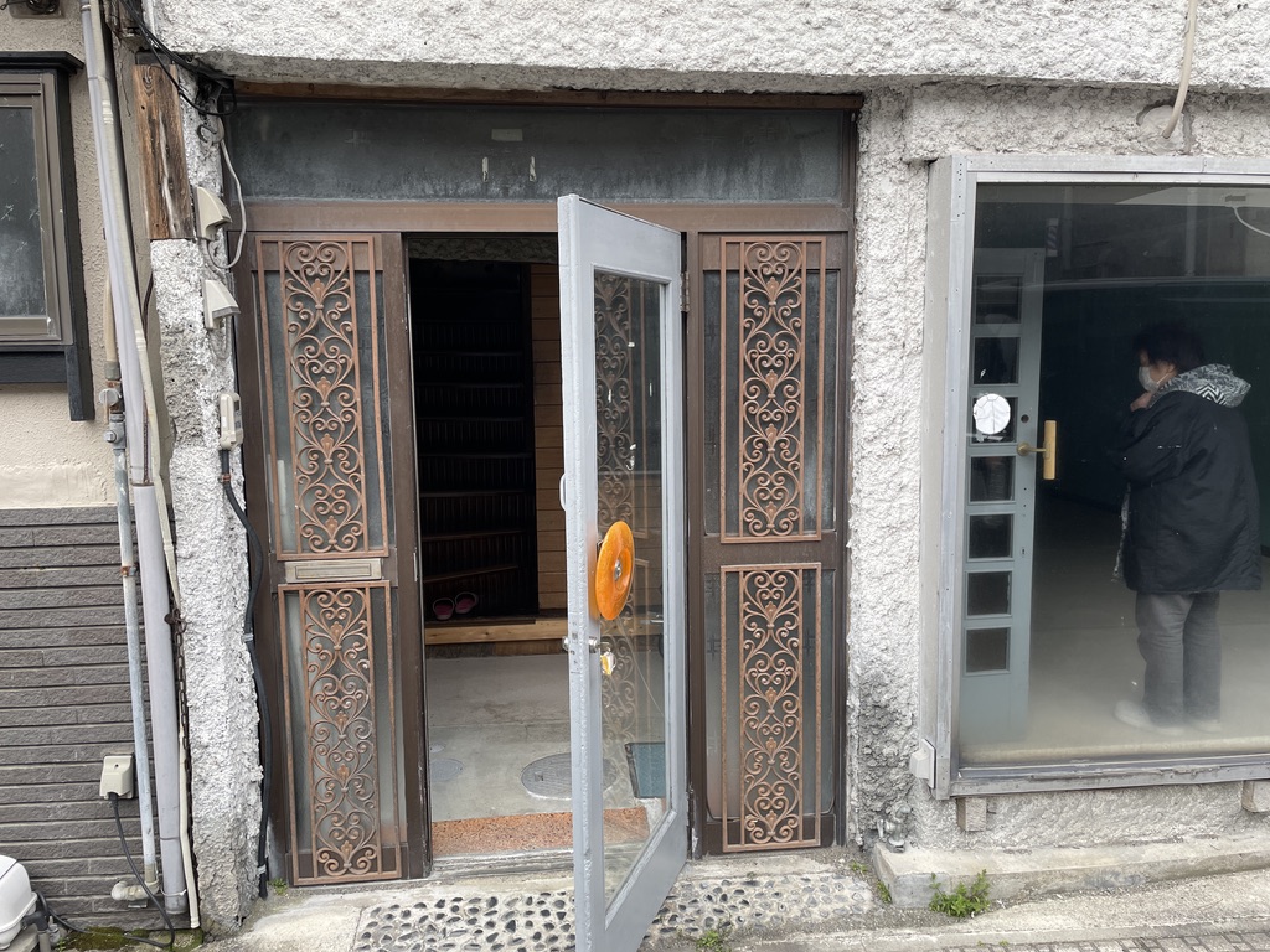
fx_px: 954
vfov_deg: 53.1
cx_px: 635
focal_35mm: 26
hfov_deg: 67.3
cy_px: 476
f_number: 1.6
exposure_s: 1/569
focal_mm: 4.2
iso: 32
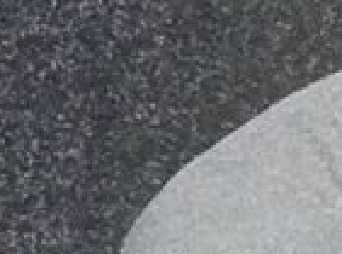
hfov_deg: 13.1
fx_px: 1458
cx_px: 374
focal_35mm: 148
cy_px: 278
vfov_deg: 9.9
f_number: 3.5
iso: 400
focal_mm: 4.6
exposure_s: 1/160
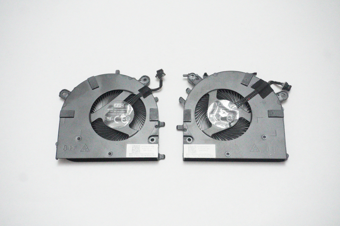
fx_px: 453
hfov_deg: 41.1
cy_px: 113
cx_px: 170
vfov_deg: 28.0
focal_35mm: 48
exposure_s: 1/200
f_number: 5.6
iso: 25600
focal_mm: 32
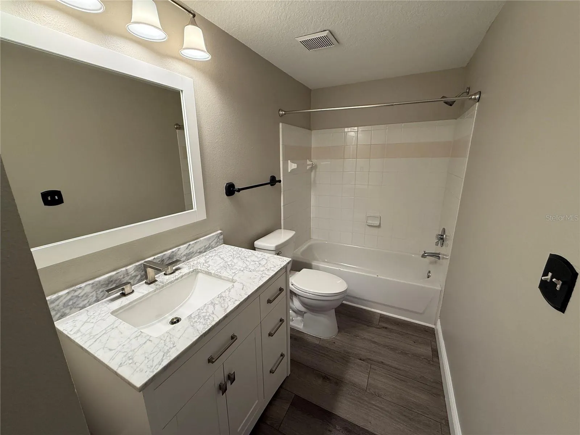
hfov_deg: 102.1
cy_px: 218
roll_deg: +1.1
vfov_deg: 85.7
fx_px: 235
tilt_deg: -14.3
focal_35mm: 14
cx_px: 290
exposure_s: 1/120
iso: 160
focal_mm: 2.22
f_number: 2.2
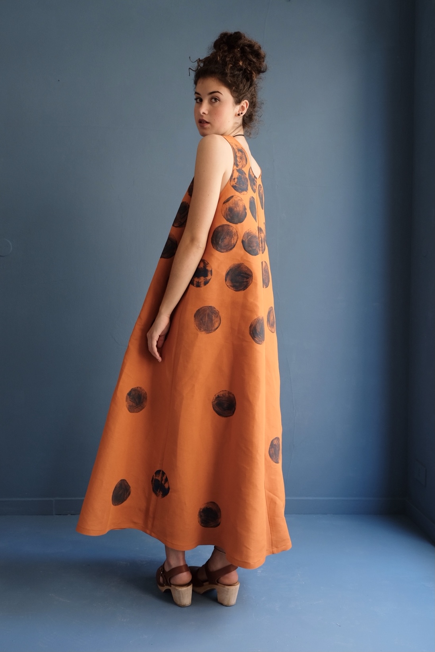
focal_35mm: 31
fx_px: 562
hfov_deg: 42.3
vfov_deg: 60.3
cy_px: 326
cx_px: 218
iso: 400
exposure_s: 1/100
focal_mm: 20.5
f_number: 4
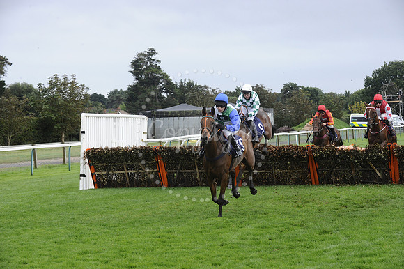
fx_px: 1301
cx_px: 202
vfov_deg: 11.8
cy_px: 134
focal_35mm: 116
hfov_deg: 17.7
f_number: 9
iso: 2000
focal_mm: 116
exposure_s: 1/640
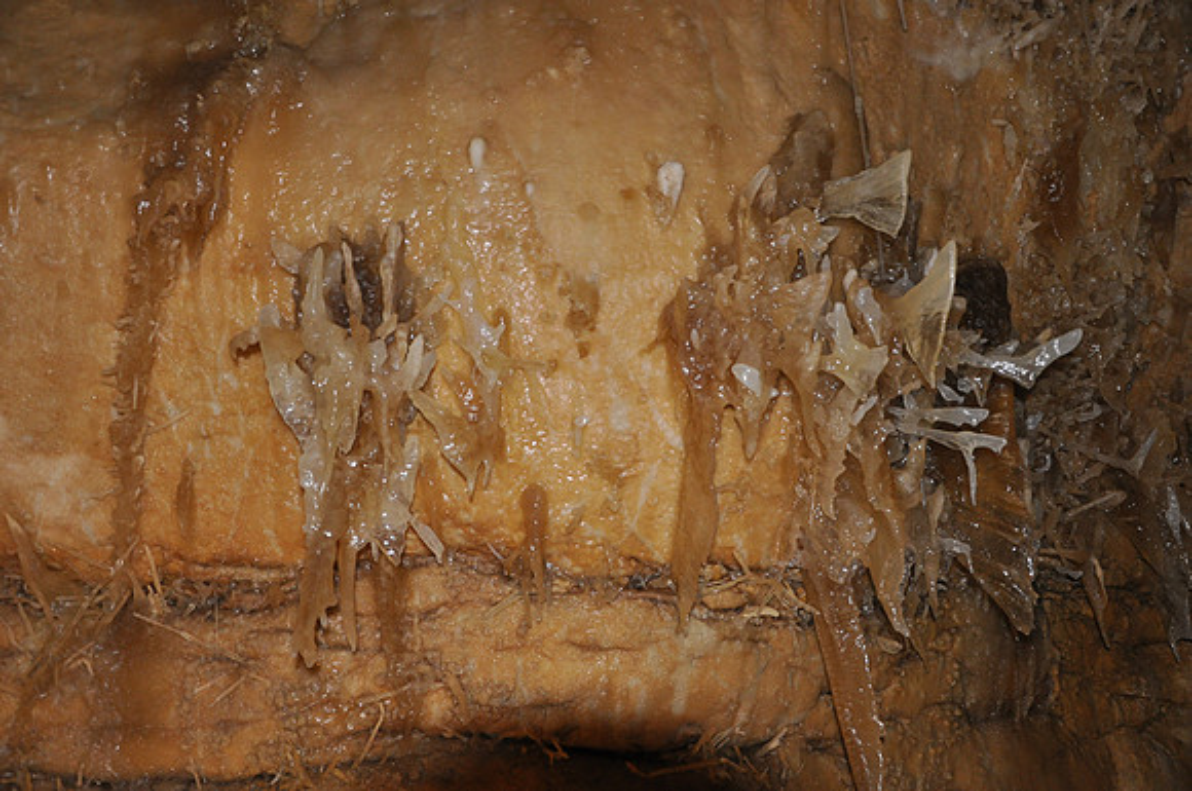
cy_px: 396
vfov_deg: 39.9
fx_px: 1091
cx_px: 596
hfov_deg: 57.3
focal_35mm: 33
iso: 800
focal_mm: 22
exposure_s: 1/60
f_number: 3.8
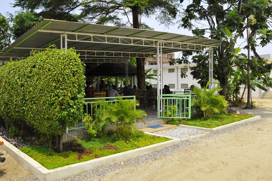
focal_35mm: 27
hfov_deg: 67.5
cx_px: 136
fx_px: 204
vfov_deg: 47.8
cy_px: 90
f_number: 11
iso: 640
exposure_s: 1/500
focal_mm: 18
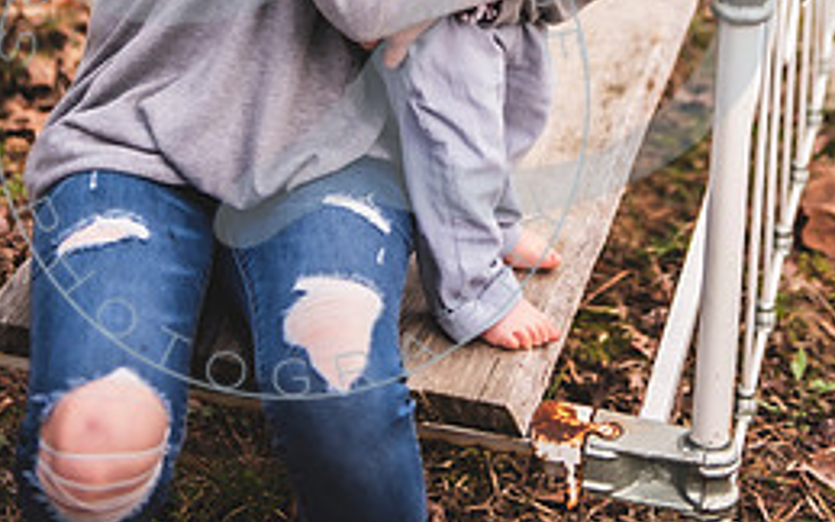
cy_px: -145
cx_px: 435
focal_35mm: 92
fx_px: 2094
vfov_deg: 13.7
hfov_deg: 22.5
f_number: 2.8
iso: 250
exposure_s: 1/250
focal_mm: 52
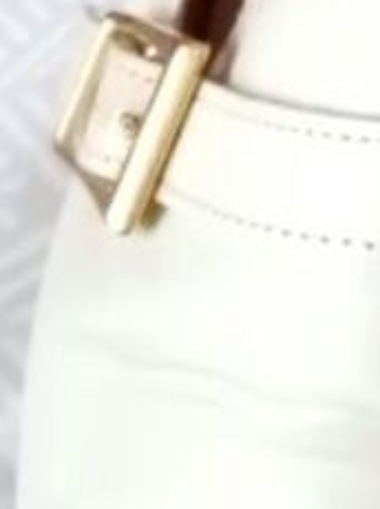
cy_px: -21
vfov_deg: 12.9
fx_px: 2214
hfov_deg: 9.3
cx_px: 709
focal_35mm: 151
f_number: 1.8
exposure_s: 1/20
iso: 1238
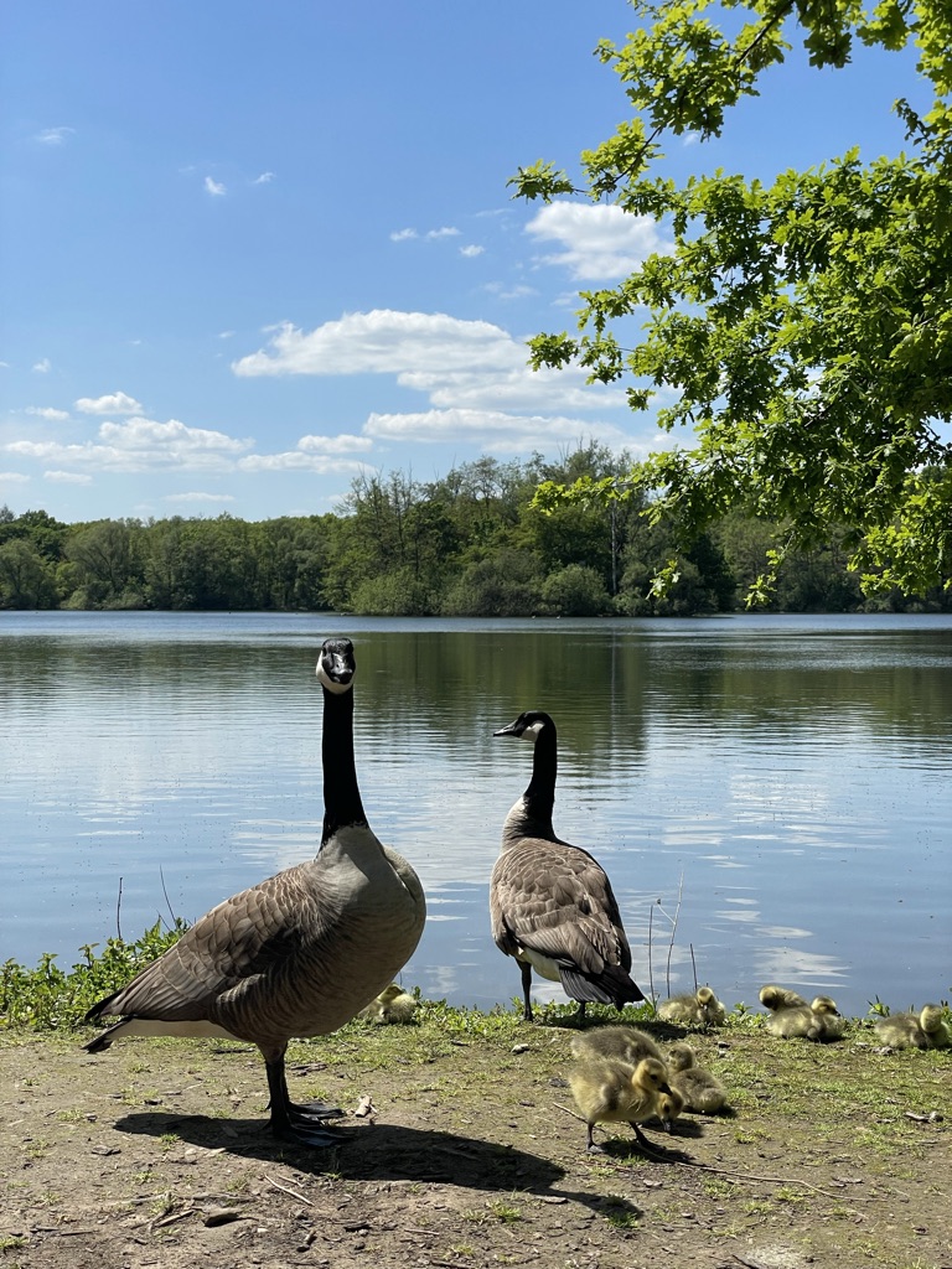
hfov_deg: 28.0
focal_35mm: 52
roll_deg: +0.9
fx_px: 1907
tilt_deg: -0.4
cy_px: 634
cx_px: 476
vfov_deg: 36.8
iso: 25
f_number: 2
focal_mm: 6
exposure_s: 1/2083
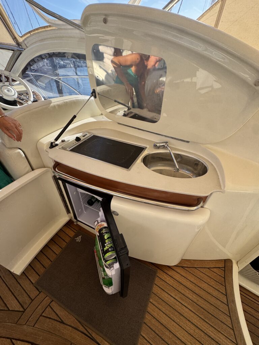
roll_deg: -1.2
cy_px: 172
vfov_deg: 102.1
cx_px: 130
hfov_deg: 85.7
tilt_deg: -40.3
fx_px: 140
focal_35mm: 14
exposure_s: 1/505
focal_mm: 2.22
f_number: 2.2
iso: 40
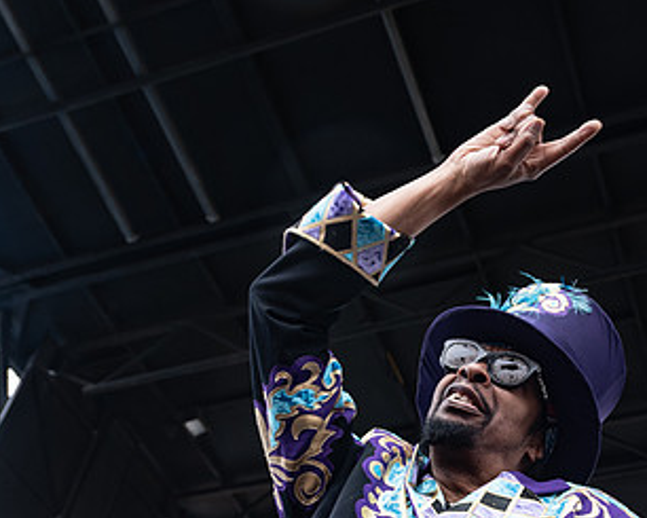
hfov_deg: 33.3
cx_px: 433
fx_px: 1073
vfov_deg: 26.3
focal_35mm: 56
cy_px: 461
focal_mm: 24
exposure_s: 1/200
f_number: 4
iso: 400
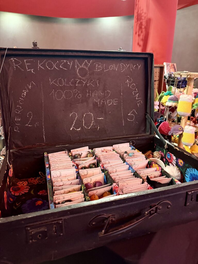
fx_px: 183
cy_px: 132
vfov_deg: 71.6
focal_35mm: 24
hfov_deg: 56.8
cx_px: 99
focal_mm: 6.76
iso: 1000
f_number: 1.78
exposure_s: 1/33
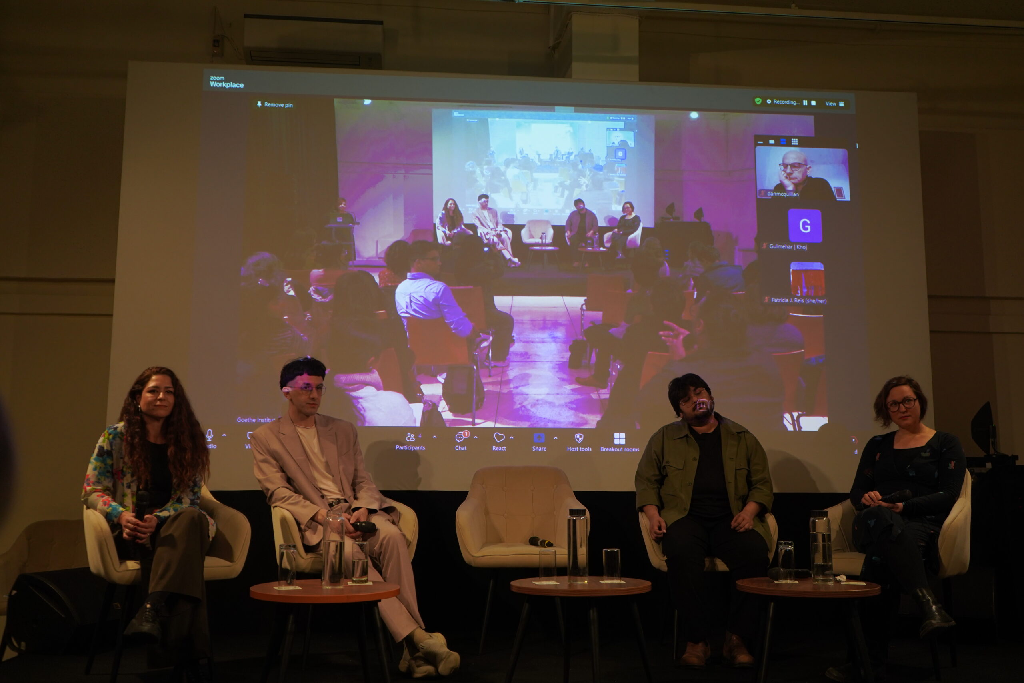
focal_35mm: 35
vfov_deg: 37.9
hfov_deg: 54.4
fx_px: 996
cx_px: 512
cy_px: 342
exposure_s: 1/160
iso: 1000
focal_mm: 35
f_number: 4
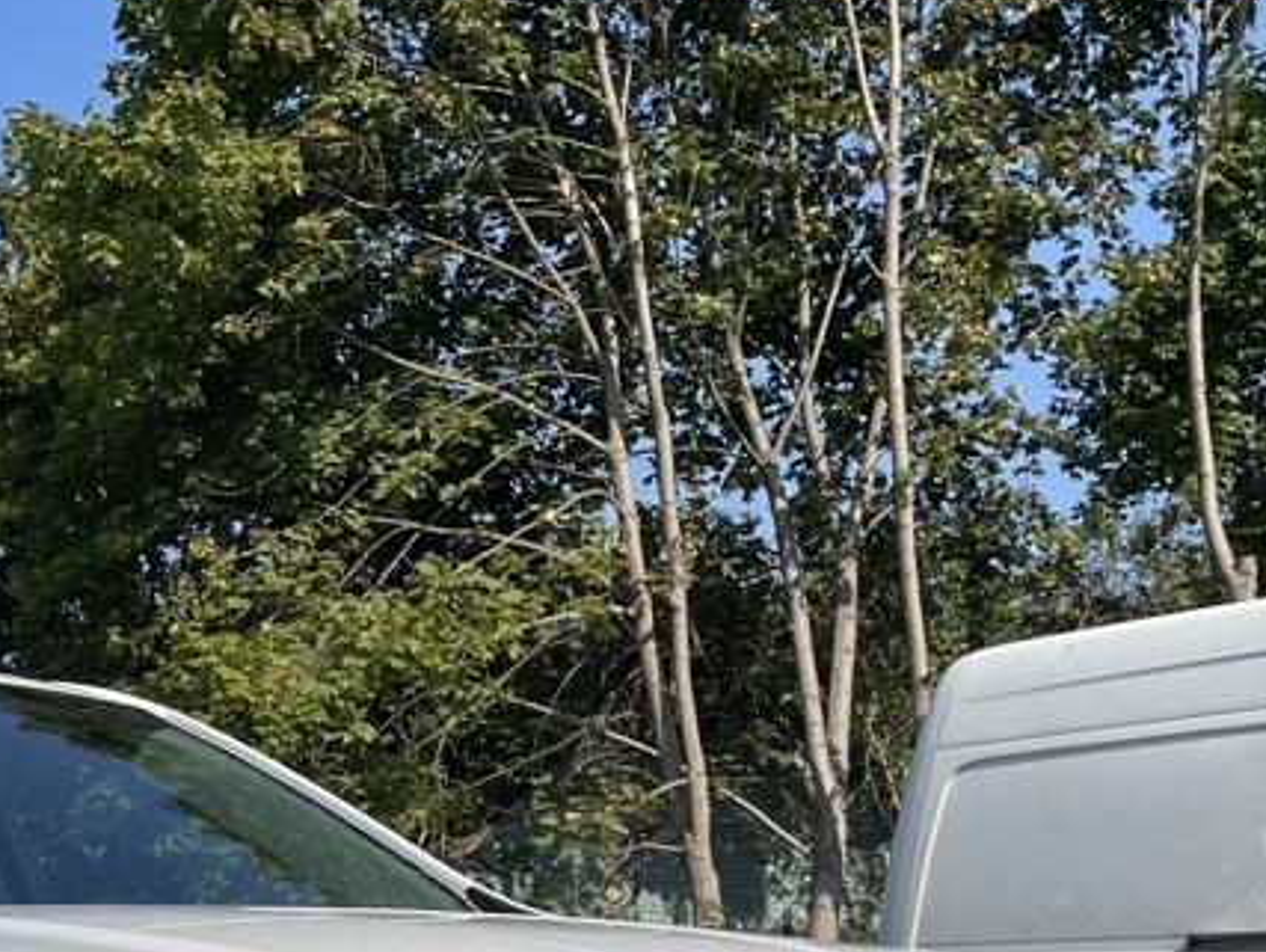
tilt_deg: -0.5
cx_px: -36
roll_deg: +0.6
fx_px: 2672
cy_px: 1243
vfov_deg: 18.7
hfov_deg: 25.2
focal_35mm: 73
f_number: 1.6
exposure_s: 1/4132
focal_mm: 4.2
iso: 32
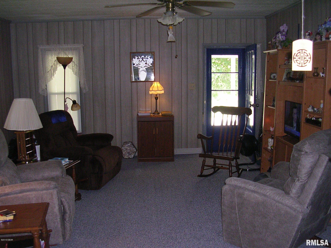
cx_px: 166
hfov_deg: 49.0
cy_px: 124
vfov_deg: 37.7
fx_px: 363
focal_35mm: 38
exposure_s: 1/60.1
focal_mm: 5.8
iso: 140
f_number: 2.8
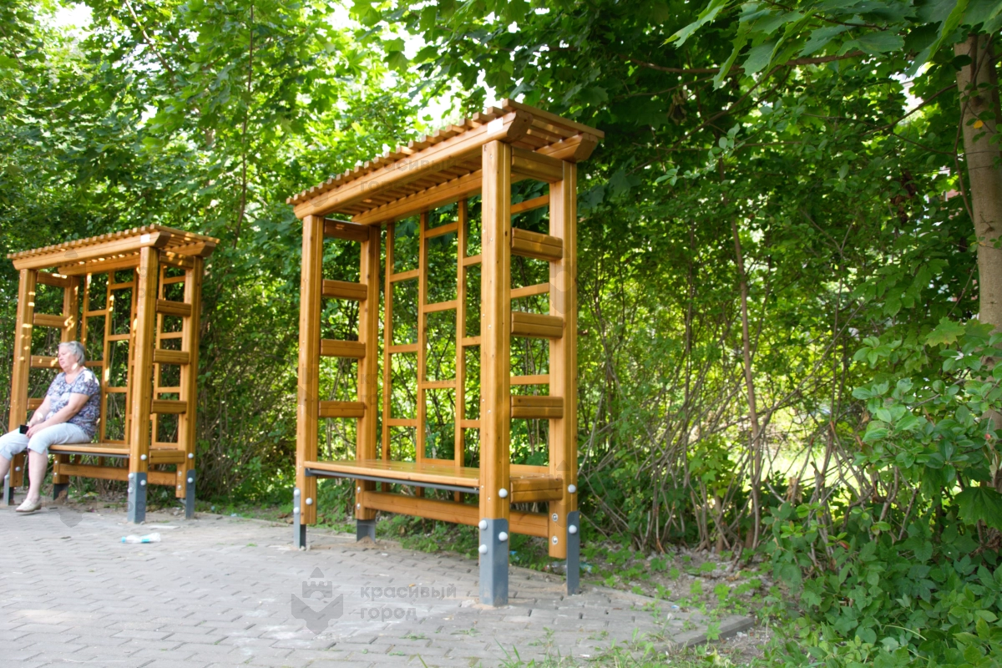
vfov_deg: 47.9
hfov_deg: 67.4
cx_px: 501
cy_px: 334
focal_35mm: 27
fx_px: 751
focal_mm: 18
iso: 200
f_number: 5
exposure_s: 1/100
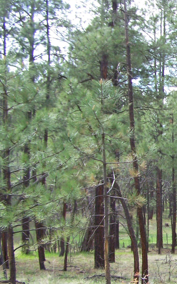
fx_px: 656
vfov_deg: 24.3
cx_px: 247
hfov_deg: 14.5
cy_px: 157
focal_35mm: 85
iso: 64
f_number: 2.8
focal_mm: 6.3
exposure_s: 1/125
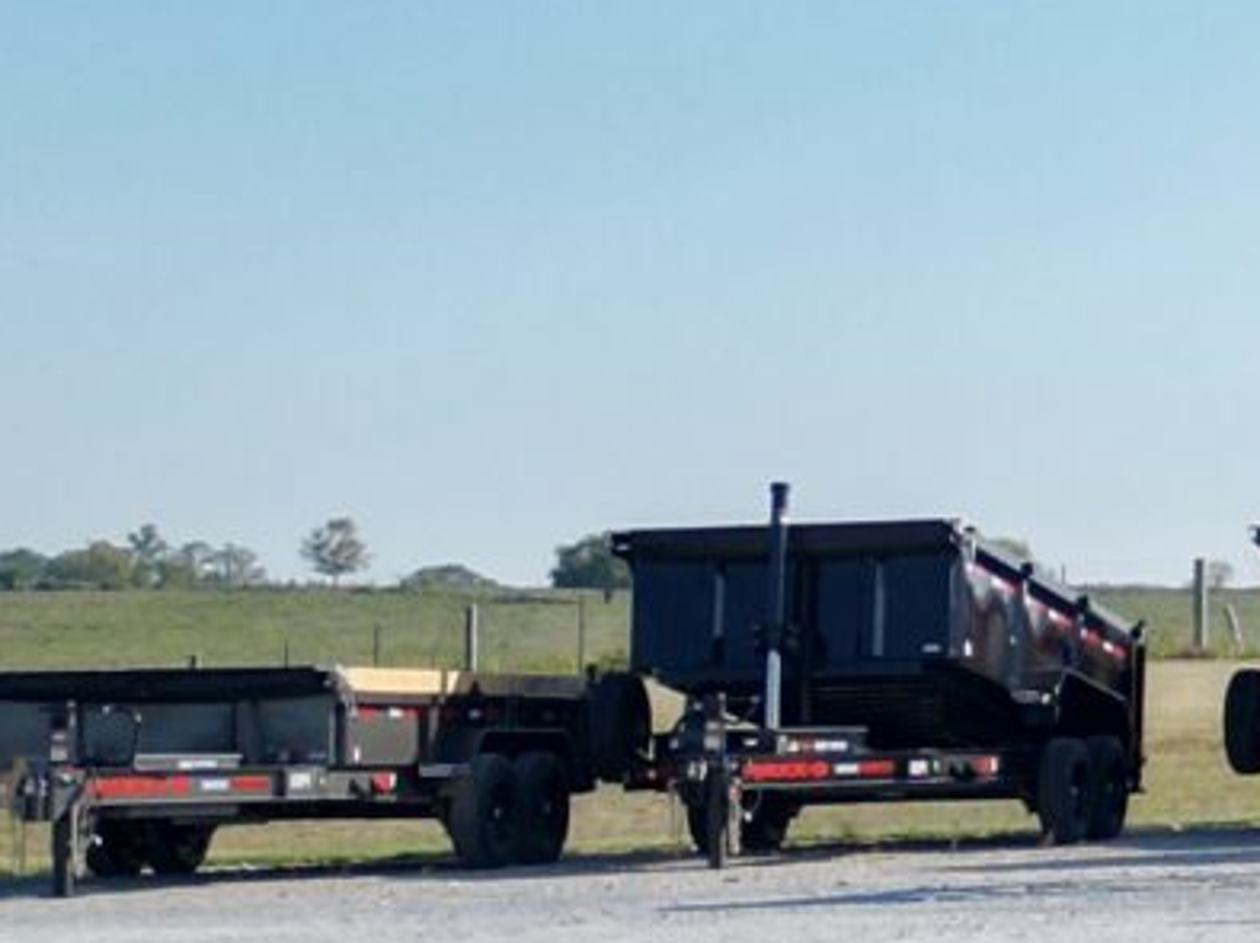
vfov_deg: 9.5
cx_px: 2725
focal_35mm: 156
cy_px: 553
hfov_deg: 11.2
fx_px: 5675
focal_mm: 6.72
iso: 110
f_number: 1.7
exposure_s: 1/3000
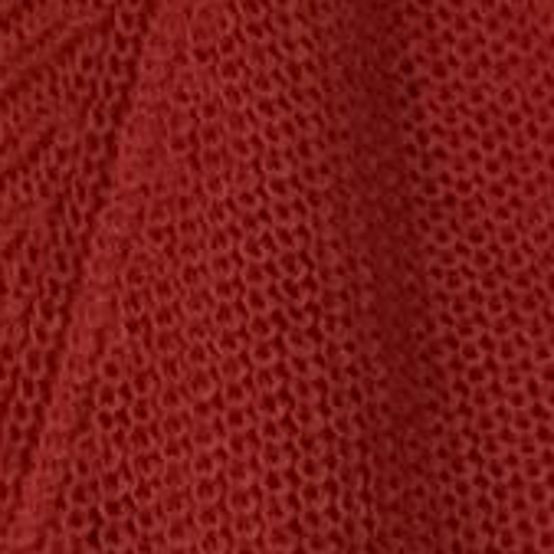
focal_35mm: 162
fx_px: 2933
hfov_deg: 10.3
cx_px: 888
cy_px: 272
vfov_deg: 10.8
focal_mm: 3.3
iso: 800
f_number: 2.4
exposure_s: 1/17
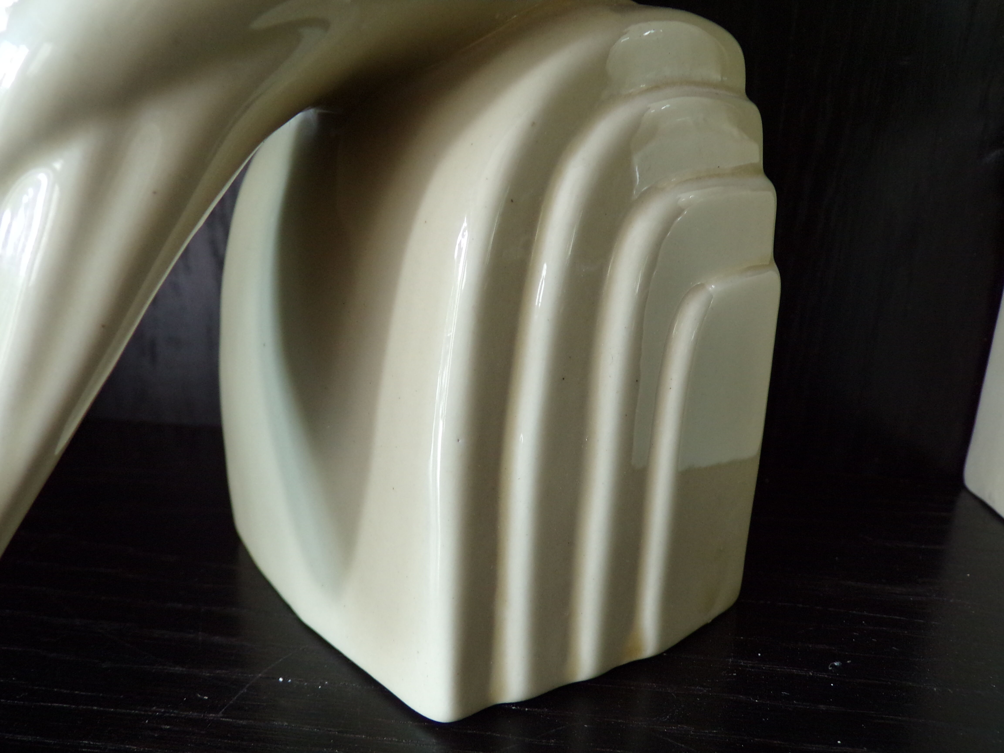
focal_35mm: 24
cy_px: 376
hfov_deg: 71.6
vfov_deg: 56.8
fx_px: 696
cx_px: 502
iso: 208
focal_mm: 4.3
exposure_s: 1/17
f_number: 3
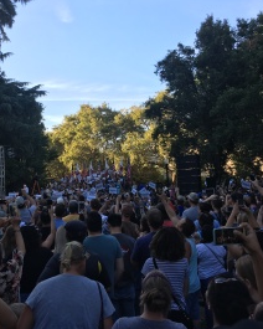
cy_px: 165
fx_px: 379
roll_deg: +1.9
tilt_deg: +6.2
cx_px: 79
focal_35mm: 39
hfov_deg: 37.6
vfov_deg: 46.8
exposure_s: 1/342
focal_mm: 4.15
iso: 25
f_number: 2.2
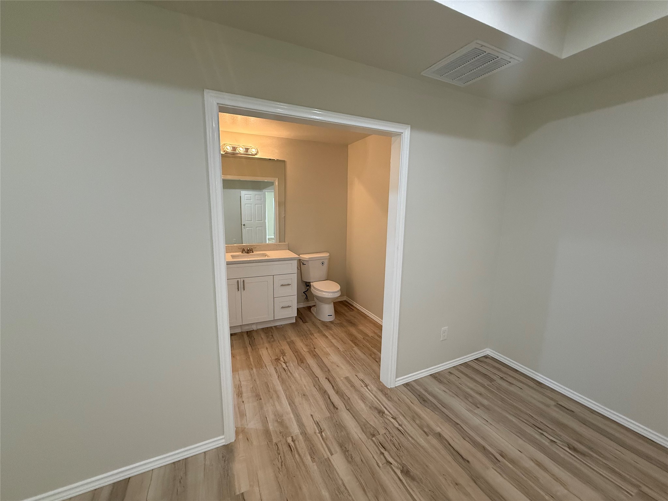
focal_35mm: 14
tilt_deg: -8.0
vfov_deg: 85.7
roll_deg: +0.1
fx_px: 270
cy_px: 250
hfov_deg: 102.1
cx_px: 334
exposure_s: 1/120
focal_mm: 2.22
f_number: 2.2
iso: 320
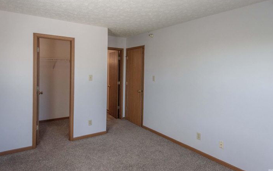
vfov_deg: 51.0
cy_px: 75
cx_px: 130
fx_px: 179
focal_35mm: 24
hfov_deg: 74.7
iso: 1000
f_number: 5.6
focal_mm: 22
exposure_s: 1/250
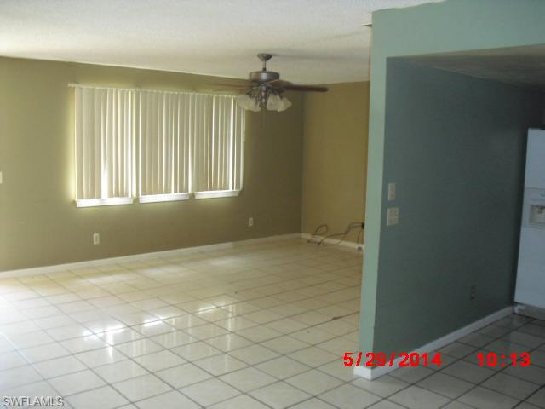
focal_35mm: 36
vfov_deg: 39.7
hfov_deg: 51.4
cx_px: 272
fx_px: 567
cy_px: 204
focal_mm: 6.3
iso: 400
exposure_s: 1/60
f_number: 3.1
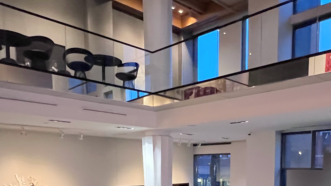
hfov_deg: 56.1
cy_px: 201
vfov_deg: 30.4
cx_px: 202
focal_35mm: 35
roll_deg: +0.1
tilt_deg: -5.2
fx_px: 307
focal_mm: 1.57
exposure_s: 1/60
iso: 1000
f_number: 1.8
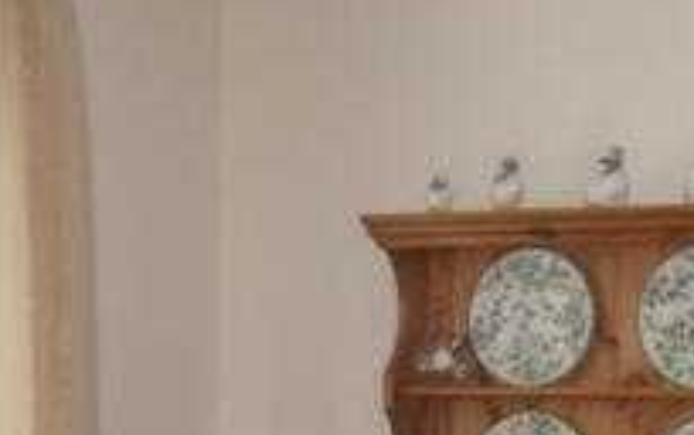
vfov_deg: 11.7
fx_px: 2007
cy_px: 709
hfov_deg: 19.2
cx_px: 655
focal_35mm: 106
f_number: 2.8
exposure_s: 1/45
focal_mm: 6.2
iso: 200
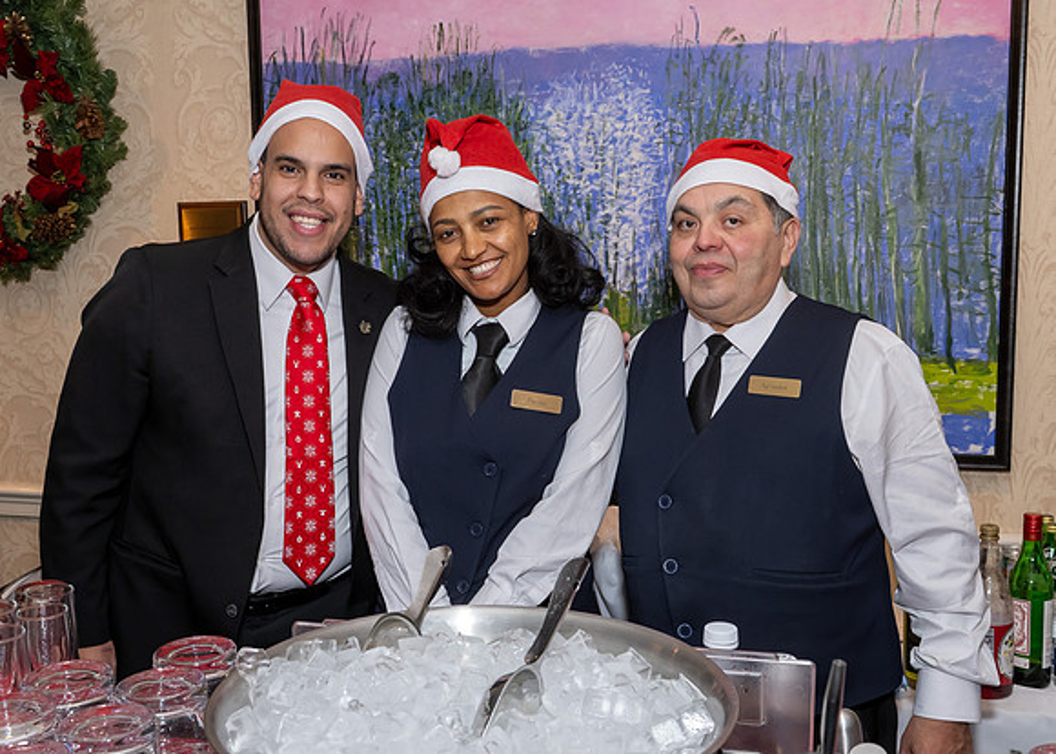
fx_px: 1139
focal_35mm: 38
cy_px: 378
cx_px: 540
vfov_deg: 36.6
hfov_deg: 49.8
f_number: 8
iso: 800
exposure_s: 1/250
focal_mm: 23
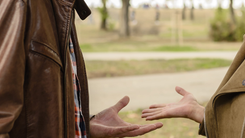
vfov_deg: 13.1
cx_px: 139
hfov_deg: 23.4
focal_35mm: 91
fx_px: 591
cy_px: 0
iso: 250
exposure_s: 1/250
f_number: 2.8
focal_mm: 35
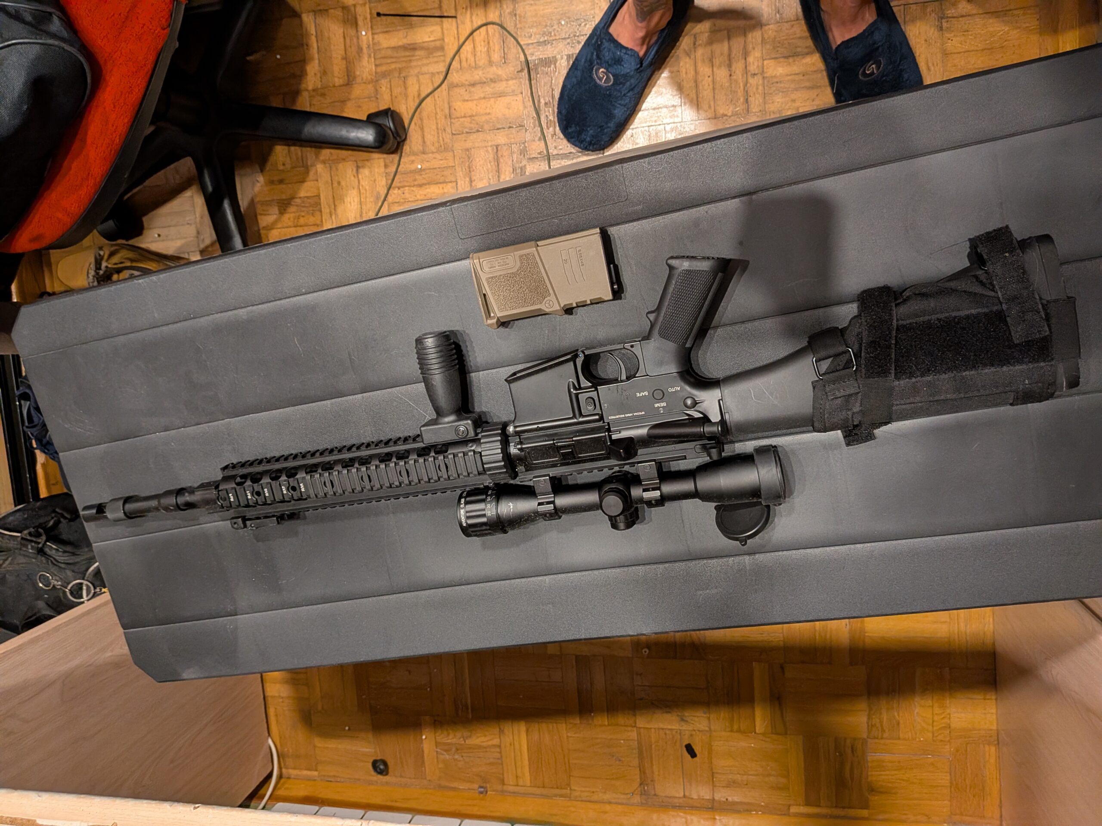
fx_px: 764
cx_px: 551
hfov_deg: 71.6
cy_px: 413
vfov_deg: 56.8
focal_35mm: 24
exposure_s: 1/33.3
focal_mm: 4.53
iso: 426
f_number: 1.7
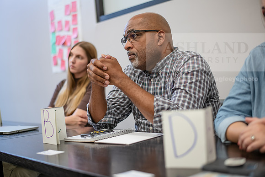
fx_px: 368
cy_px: 88
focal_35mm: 50
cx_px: 132
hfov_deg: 39.6
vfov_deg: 27.0
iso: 400
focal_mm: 50
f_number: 2
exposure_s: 1/200
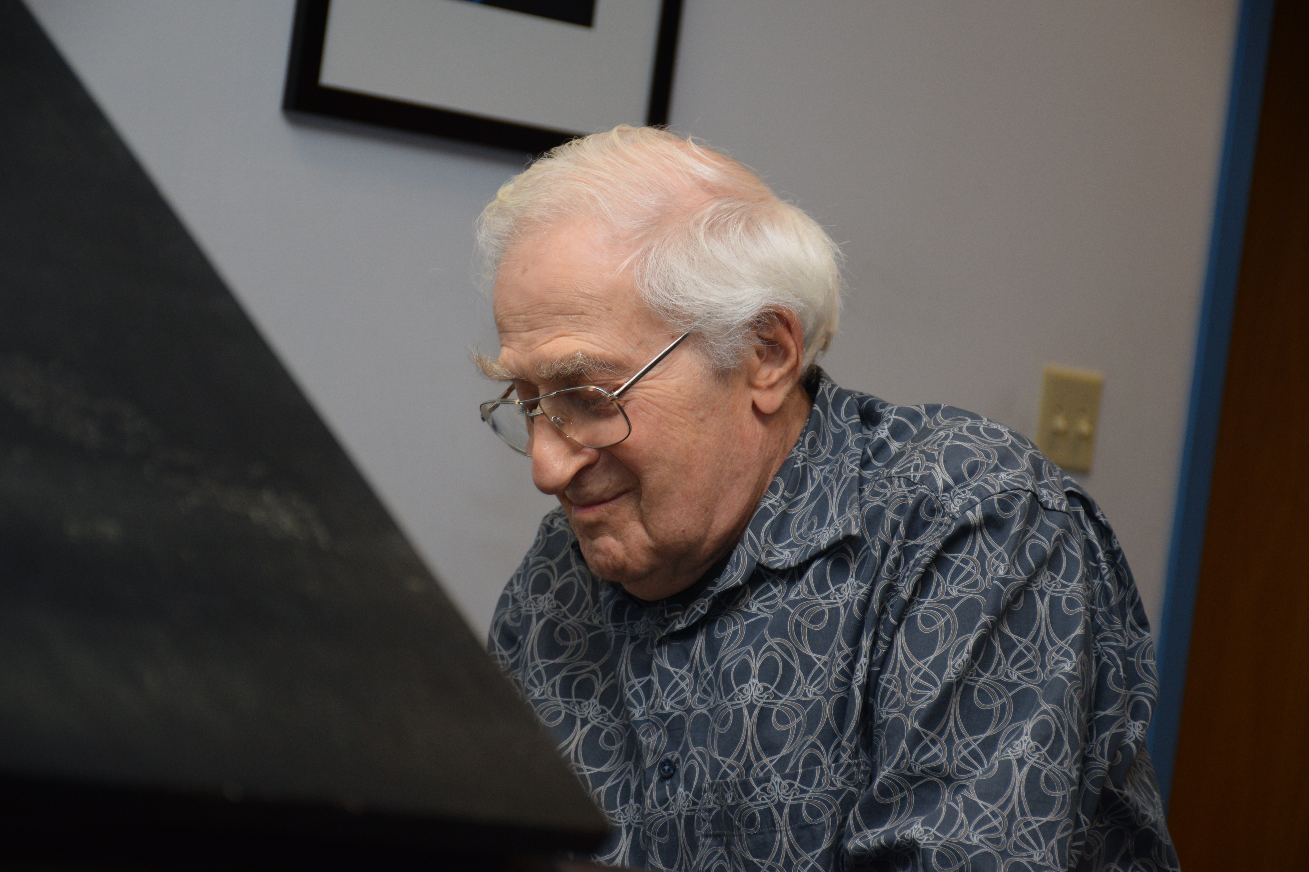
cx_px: 654
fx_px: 4363
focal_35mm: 120
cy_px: 436
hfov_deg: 17.1
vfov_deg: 11.4
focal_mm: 80
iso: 800
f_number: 5.3
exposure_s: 1/125
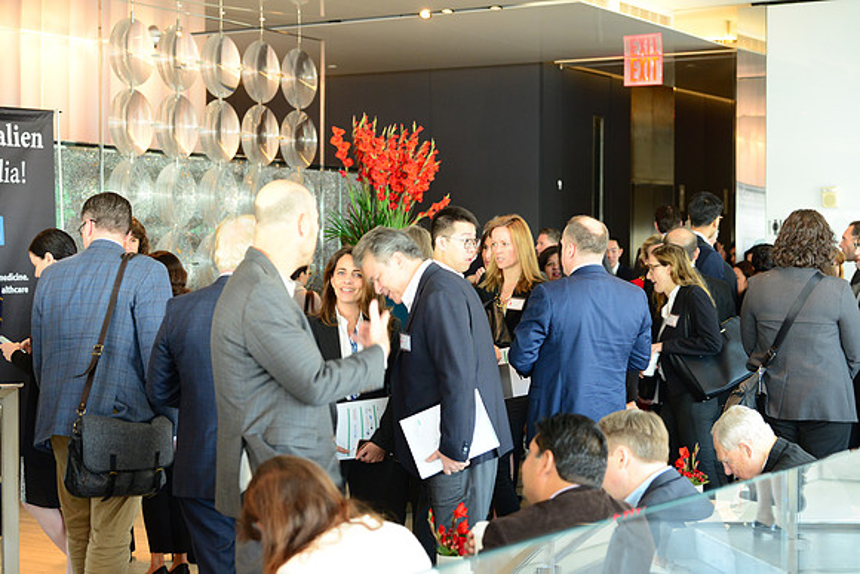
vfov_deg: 19.5
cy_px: 287
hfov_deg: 28.8
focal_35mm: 70
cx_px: 430
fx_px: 1673
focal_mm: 70
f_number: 4
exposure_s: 1/80
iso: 1600
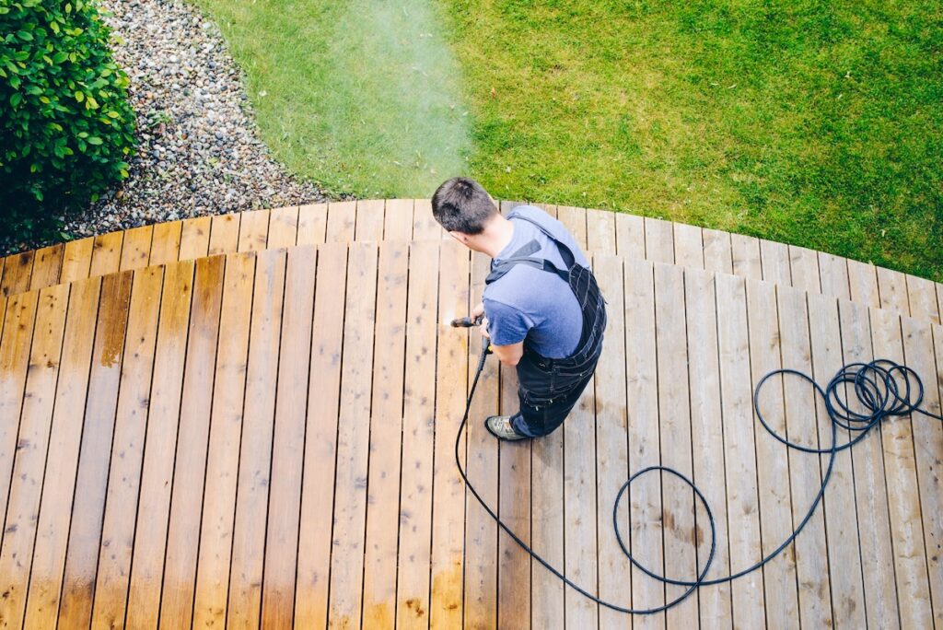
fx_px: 917
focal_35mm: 35
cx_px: 472
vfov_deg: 37.9
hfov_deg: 54.4
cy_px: 315
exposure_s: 1/250
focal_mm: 35
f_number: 7.1
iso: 220
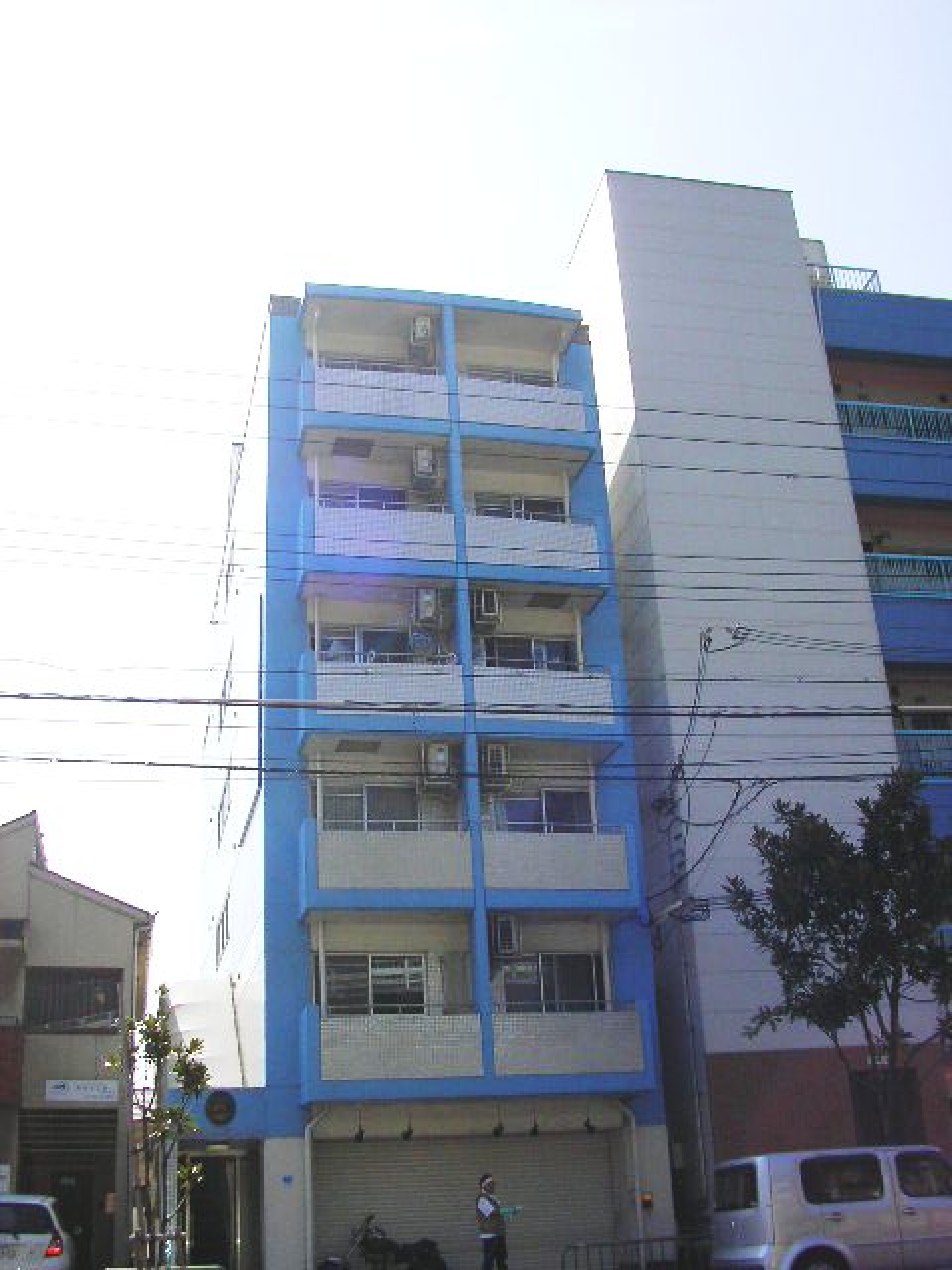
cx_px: 476
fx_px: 1393
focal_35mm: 38
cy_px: 635
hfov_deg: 37.7
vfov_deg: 49.0
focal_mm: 5.8
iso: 71
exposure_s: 1/805
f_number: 4.1
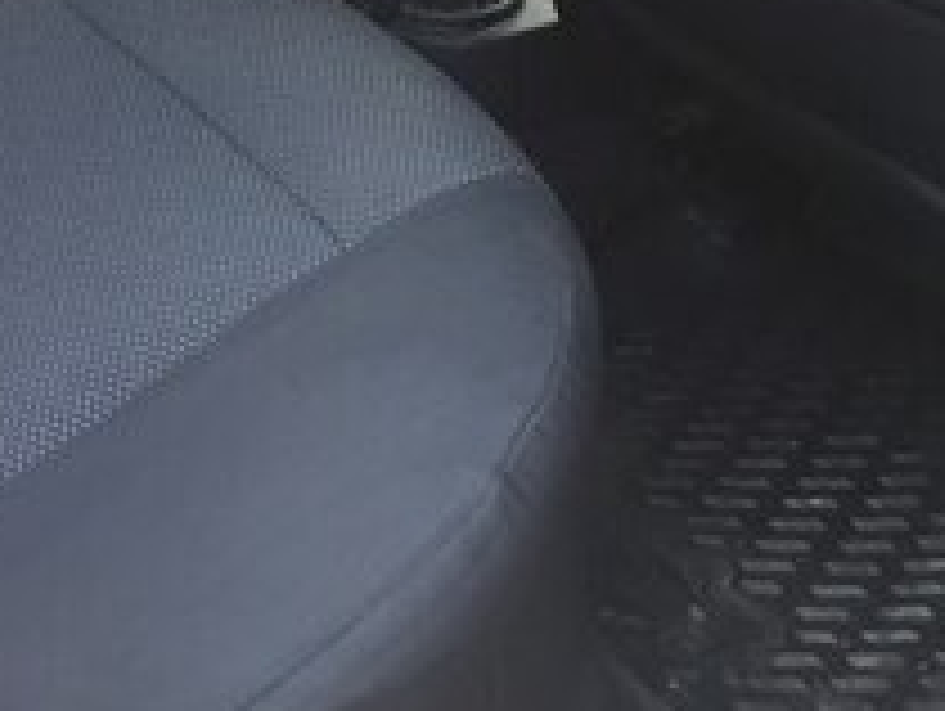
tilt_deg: -19.7
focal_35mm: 91
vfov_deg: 15.2
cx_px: 302
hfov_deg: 21.4
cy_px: -322
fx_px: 2487
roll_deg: +0.3
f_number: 2.2
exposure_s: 1/33
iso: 100
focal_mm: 4.15
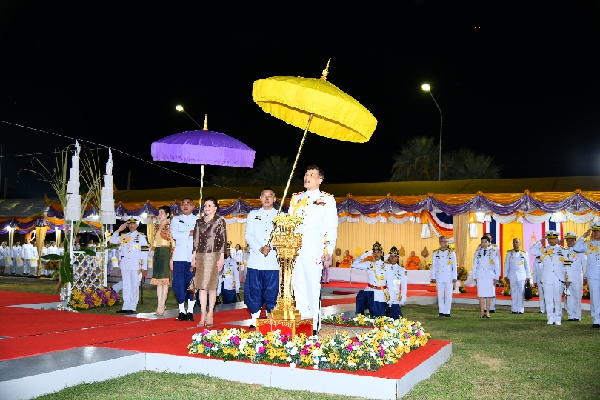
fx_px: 583
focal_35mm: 35
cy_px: 200
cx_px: 300
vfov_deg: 37.9
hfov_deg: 54.4
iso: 1000
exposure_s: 1/80
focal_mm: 35
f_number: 4
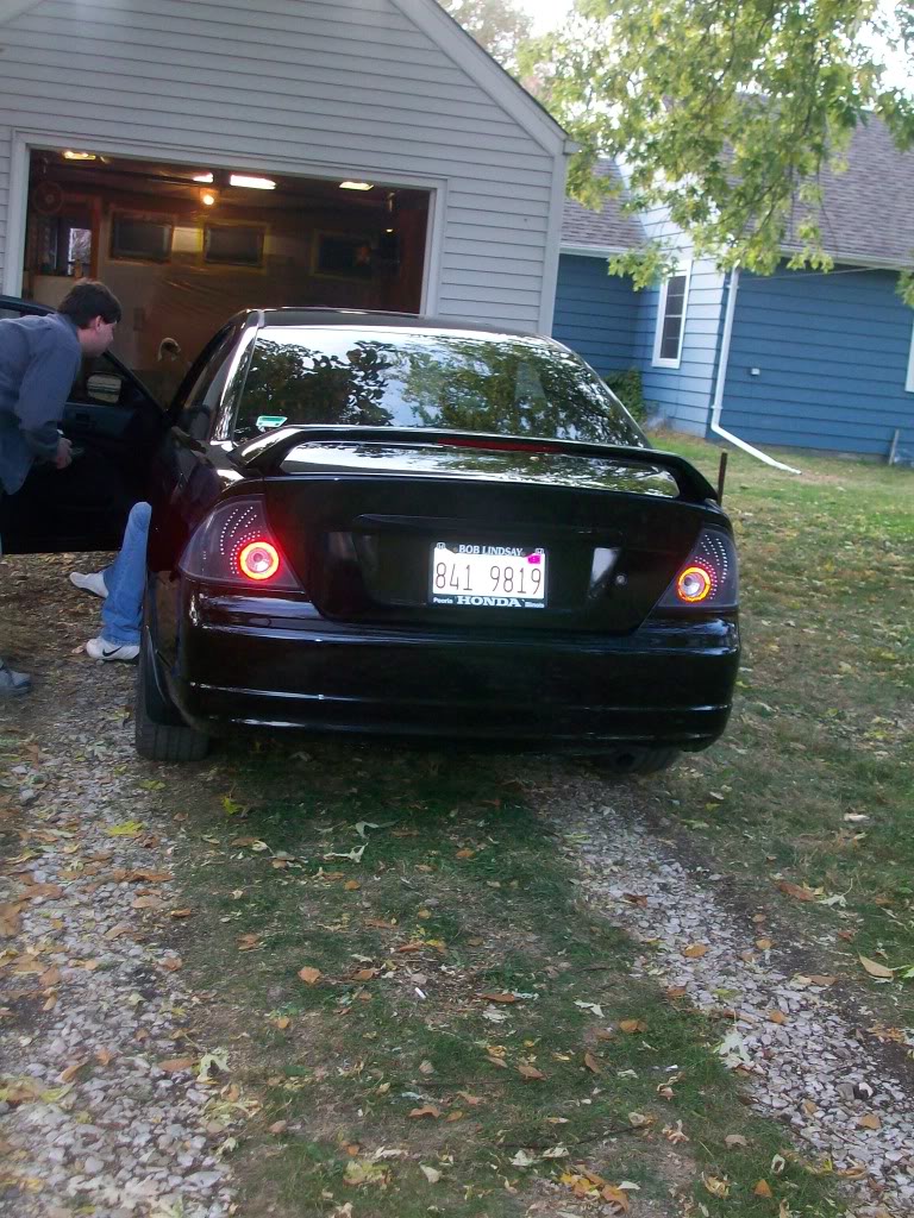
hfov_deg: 34.3
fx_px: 1479
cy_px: 609
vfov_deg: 44.8
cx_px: 457
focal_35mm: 42
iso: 160
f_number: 3.2
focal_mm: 7.1
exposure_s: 1/65
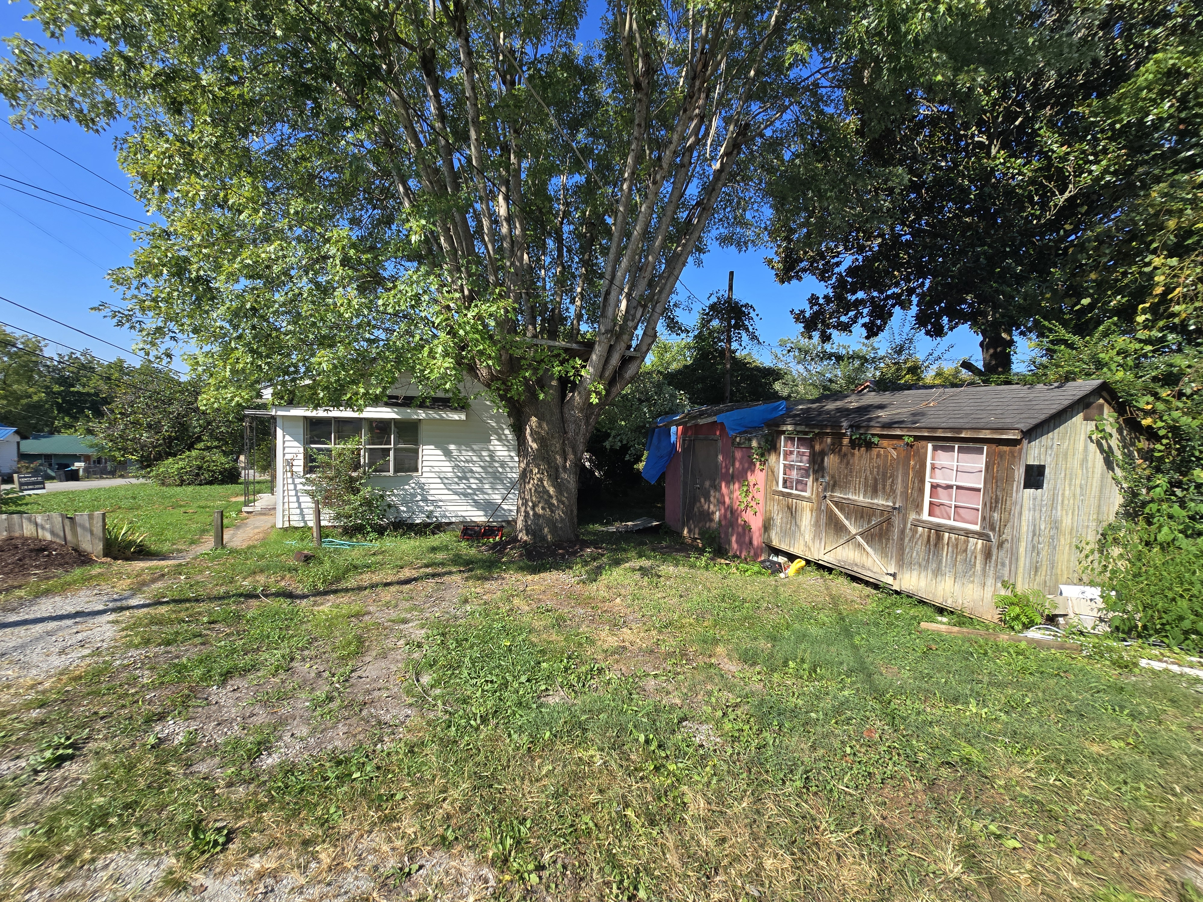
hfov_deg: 106.2
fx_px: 452
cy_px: 451
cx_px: 602
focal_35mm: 13
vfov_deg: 89.9
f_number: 2.2
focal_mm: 2.2
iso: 50
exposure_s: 1/1297
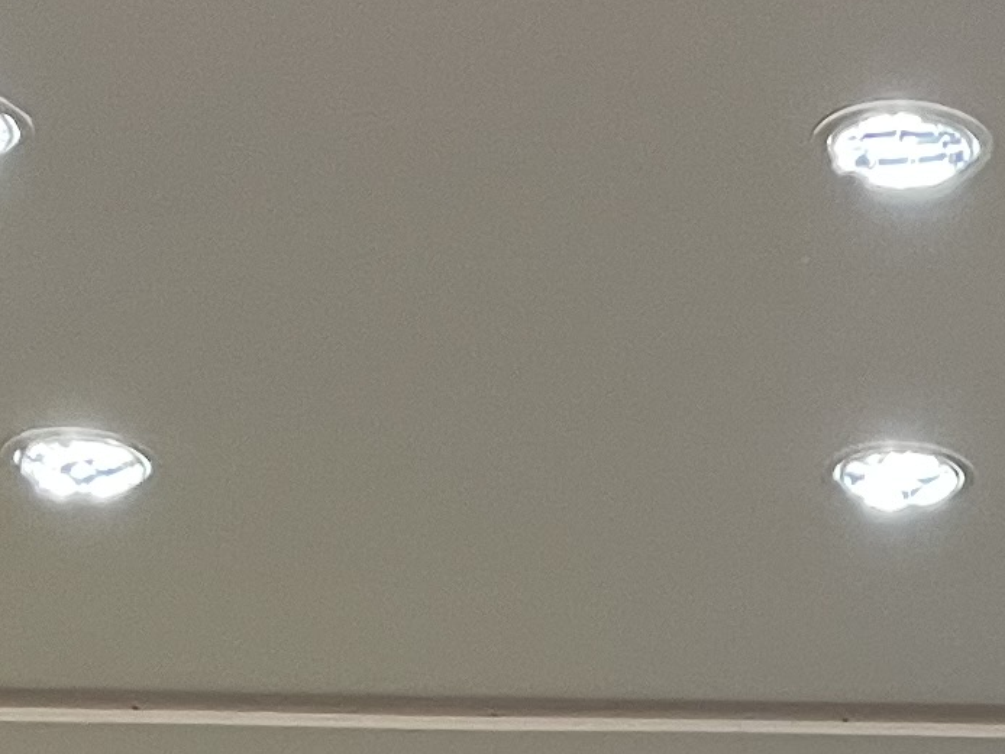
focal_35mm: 151
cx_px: 1286
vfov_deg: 8.6
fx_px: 4385
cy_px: 2017
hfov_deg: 12.7
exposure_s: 1/60
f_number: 1.6
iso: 100
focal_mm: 4.2
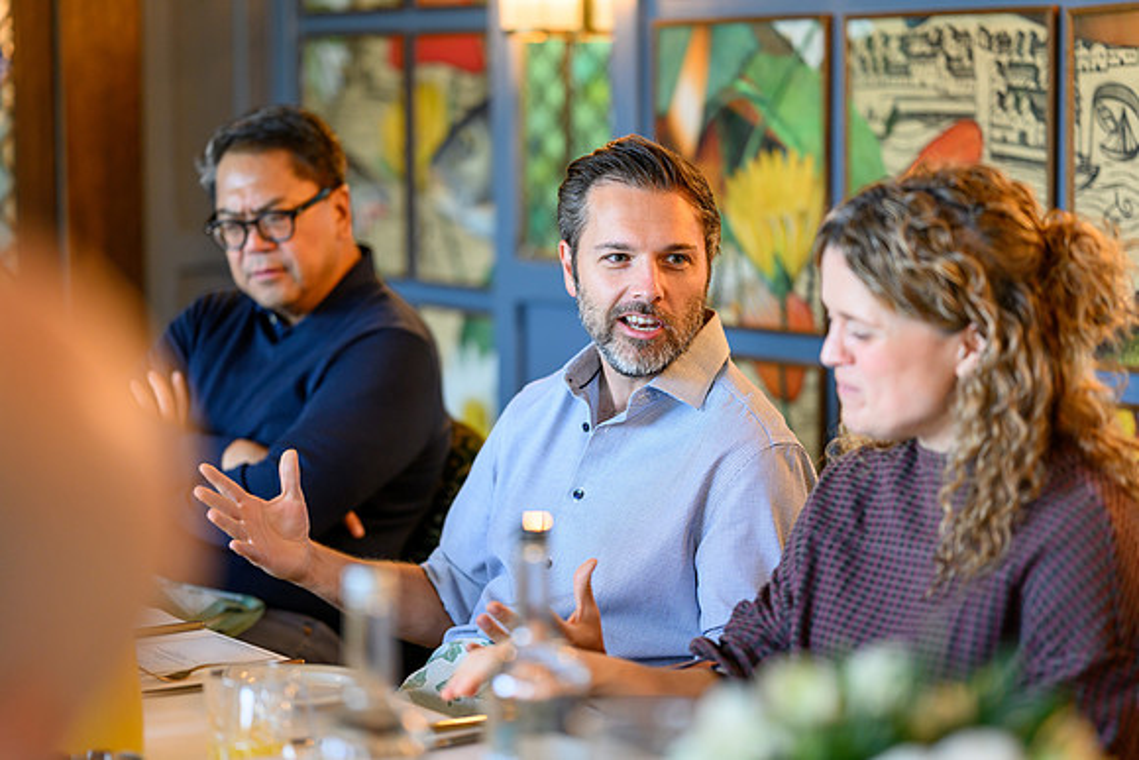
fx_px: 2708
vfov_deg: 16.0
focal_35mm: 86
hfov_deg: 23.8
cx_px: 570
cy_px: 380
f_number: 1.8
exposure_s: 1/200
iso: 720
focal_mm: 85
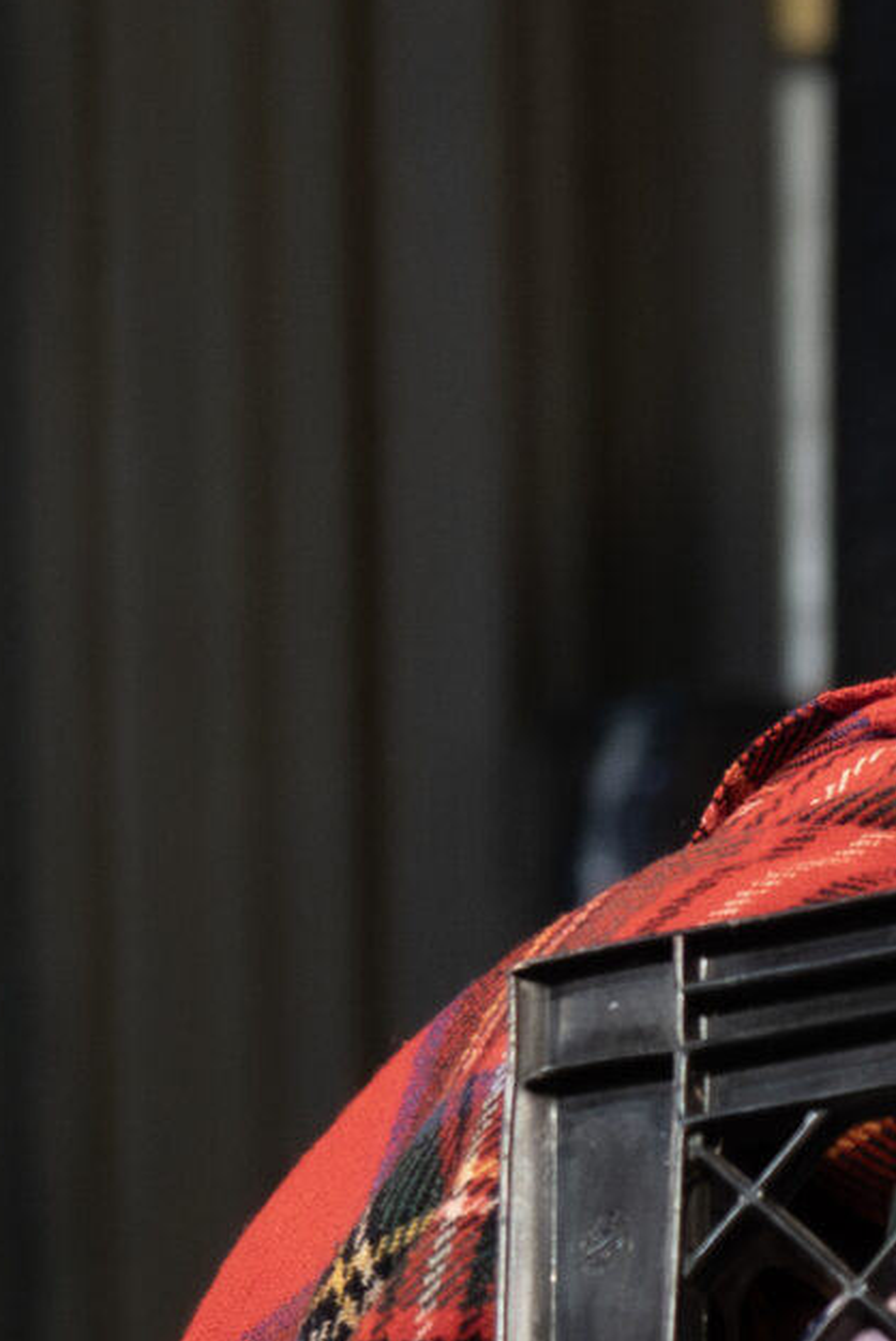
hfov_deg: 1.8
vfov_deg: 2.7
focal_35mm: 752
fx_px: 28041
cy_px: 778
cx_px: 1731
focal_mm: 123
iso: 3200
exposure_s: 1/250
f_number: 4
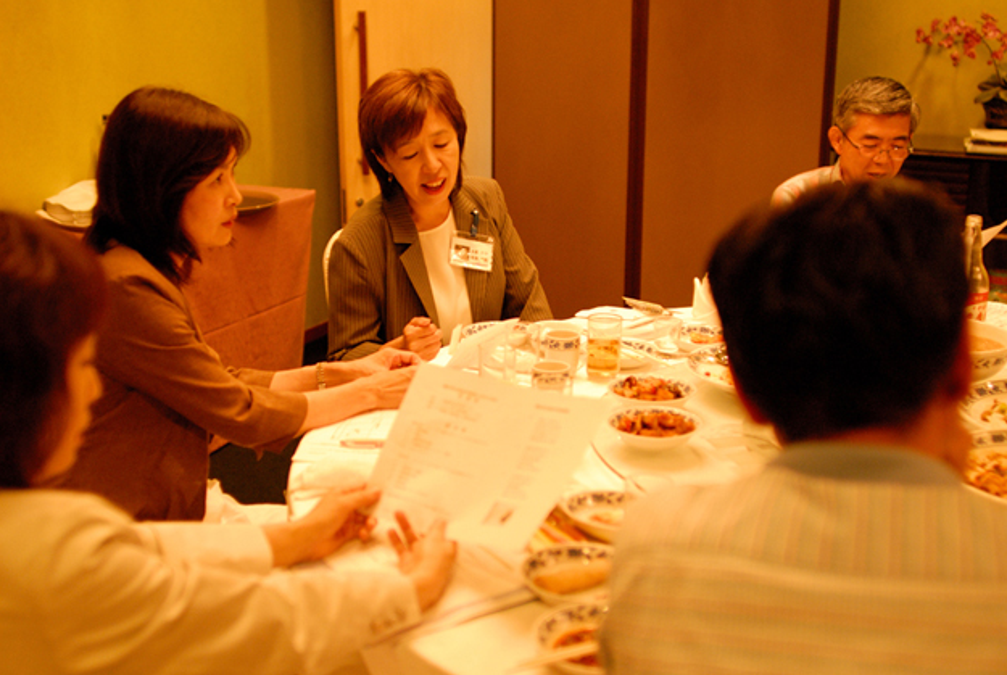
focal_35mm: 43
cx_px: 511
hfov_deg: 45.4
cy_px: 342
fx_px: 1205
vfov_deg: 31.3
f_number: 2
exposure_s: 1/80
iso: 800
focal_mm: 28
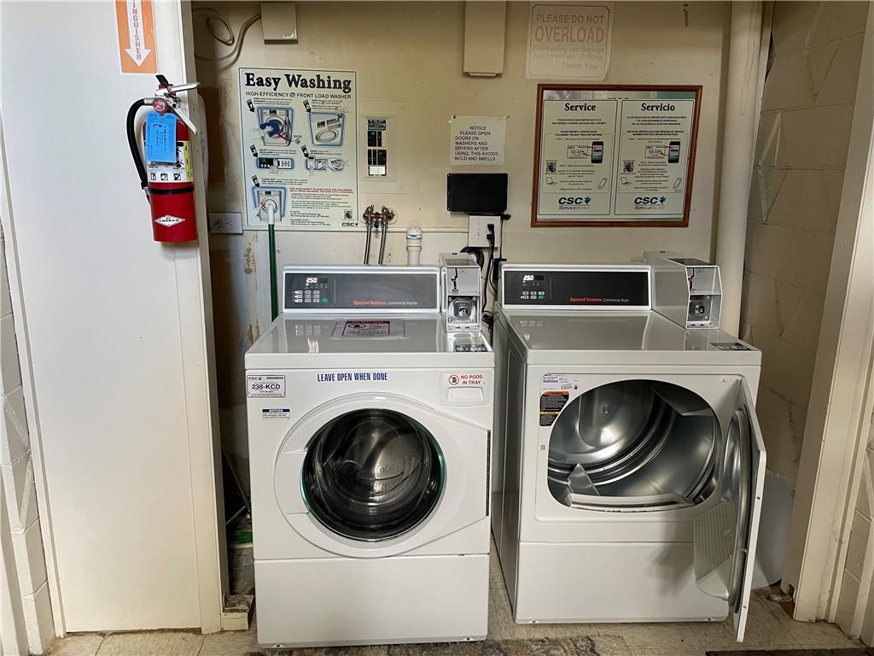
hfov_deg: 67.3
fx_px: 656
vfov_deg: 53.1
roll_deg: +0.2
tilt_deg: -13.6
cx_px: 437
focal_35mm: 26
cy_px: 328
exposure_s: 1/60
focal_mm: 4.2
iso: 200
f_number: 1.6
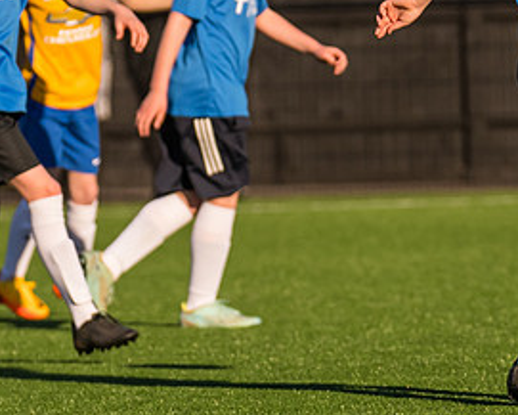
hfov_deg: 2.3
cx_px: 511
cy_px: 62
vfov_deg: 1.8
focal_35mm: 838
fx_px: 12852
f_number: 4
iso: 400
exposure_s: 1/4000
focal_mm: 210
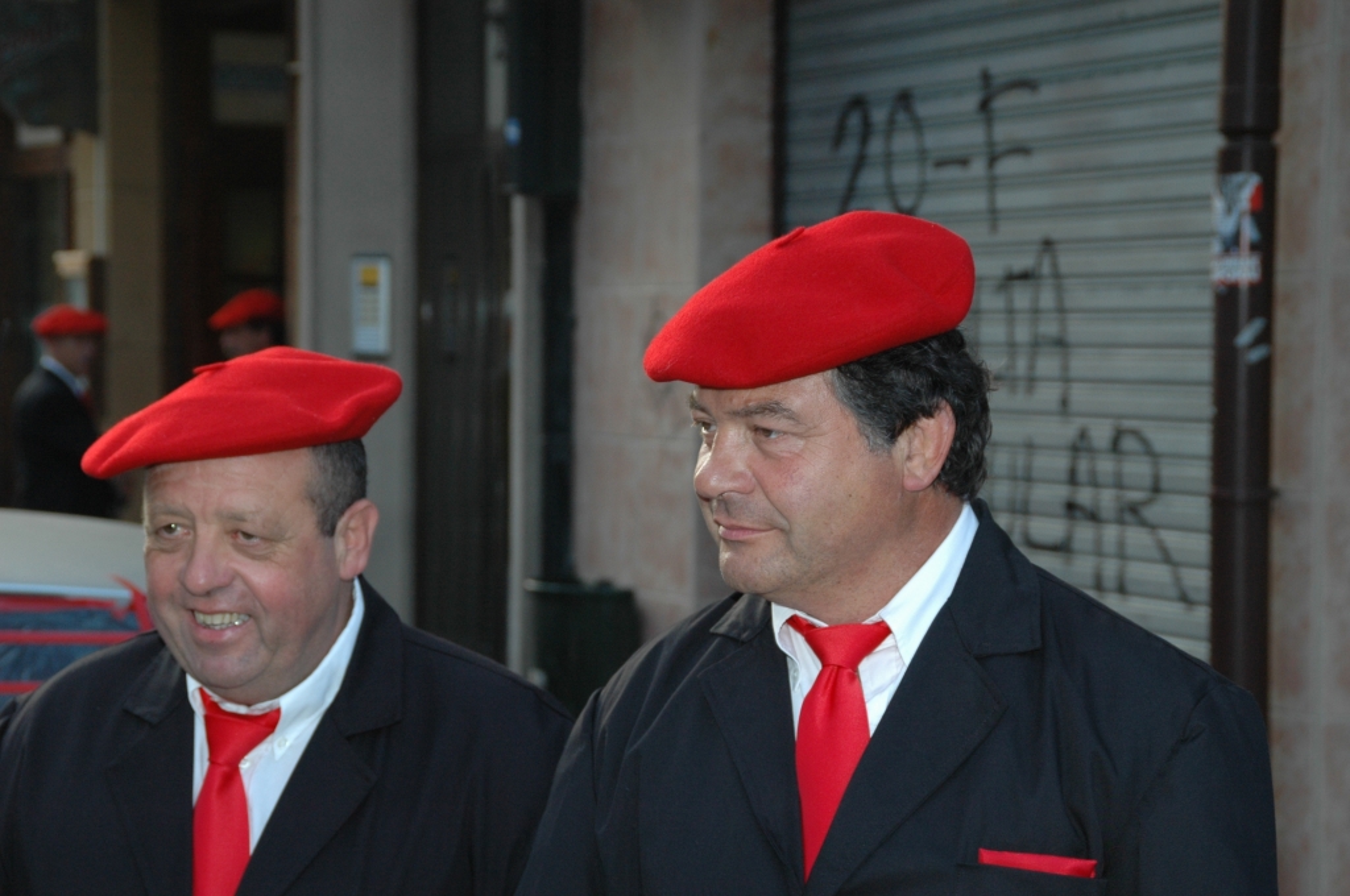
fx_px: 4045
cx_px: 675
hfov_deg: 18.9
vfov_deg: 12.6
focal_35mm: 108
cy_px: 448
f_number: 5.6
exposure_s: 1/125
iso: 400
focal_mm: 72
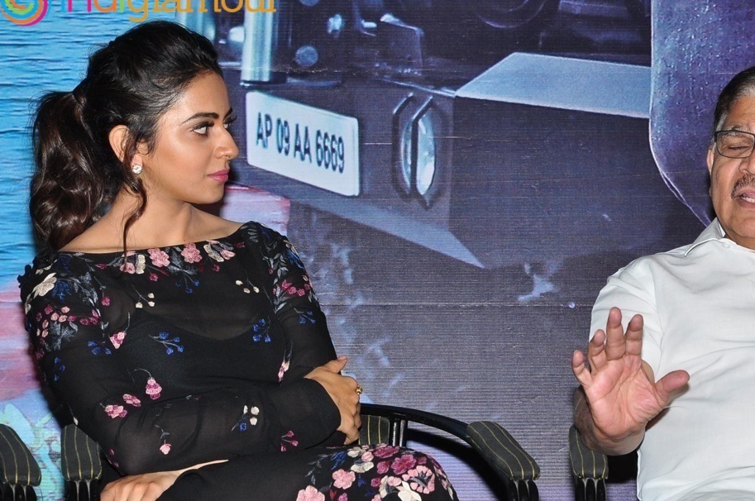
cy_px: 300
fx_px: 3511
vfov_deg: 8.2
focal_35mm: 168
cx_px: 492
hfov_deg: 12.3
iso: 500
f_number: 9
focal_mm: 85
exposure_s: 1/125
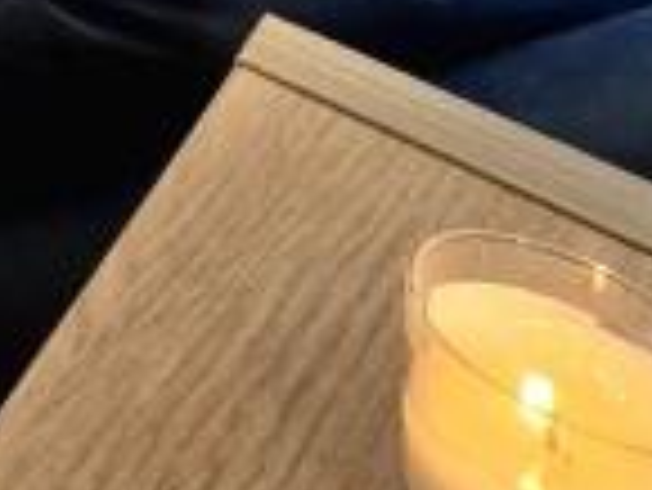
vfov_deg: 10.1
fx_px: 1734
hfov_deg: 13.4
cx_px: -1030
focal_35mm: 92
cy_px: -1110
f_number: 2.2
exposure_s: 1/50
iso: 160
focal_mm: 2.2
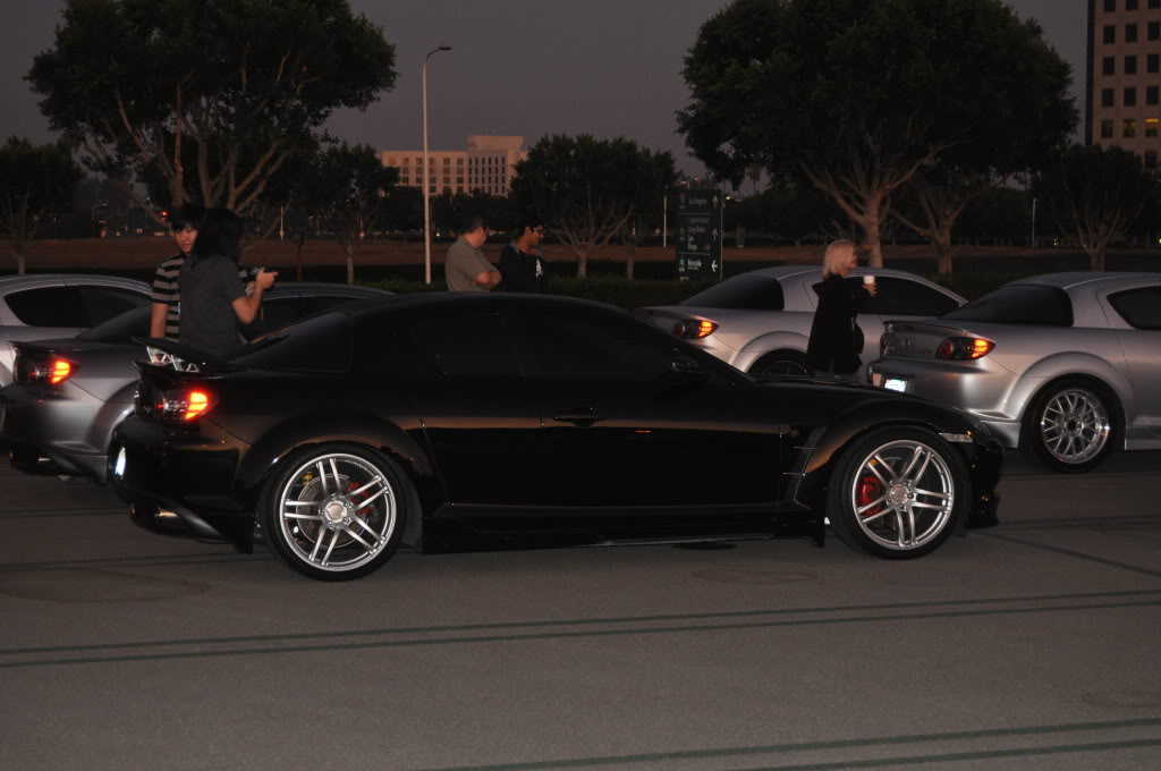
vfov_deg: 17.4
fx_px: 2512
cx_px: 580
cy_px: 386
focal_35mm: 78
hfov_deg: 26.0
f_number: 5.6
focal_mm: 52
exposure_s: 1/60
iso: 800
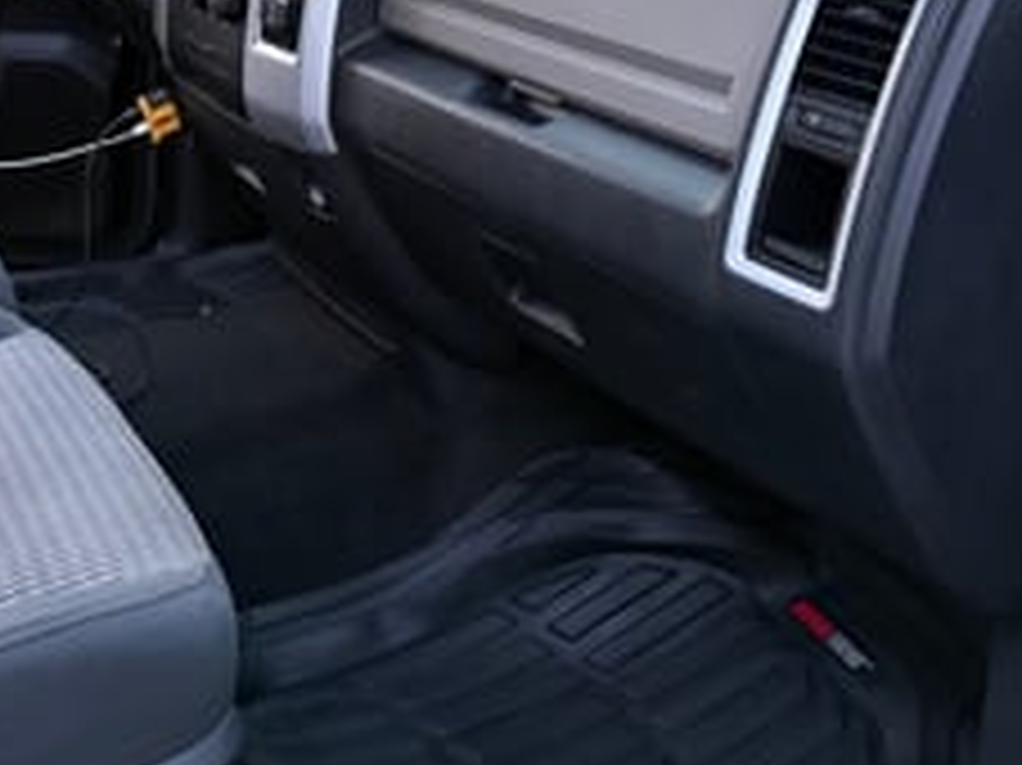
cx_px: 266
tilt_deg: -12.5
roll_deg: +0.1
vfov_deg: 25.8
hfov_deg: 34.3
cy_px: 99
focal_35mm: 55
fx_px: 1623
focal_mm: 5.96
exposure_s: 1/40
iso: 640
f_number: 1.6
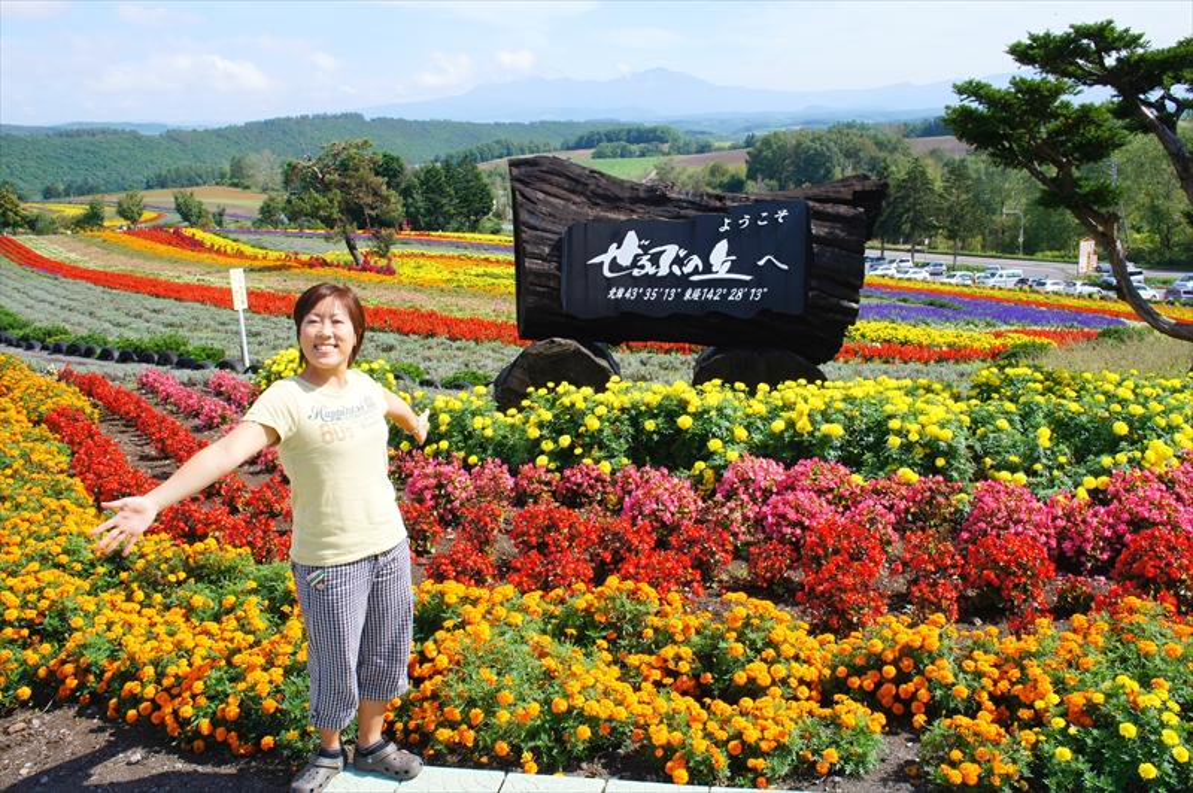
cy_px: 396
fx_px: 1093
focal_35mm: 33
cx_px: 596
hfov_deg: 57.3
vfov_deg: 39.9
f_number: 13
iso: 200
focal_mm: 22
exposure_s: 1/160
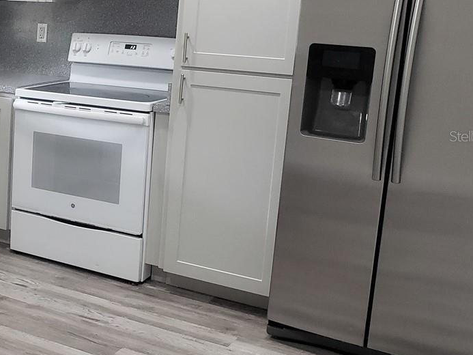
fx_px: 820
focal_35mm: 60
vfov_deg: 24.4
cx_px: -32
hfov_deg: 29.4
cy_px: 136
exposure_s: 1/60
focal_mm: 4.3
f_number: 2.4
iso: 320
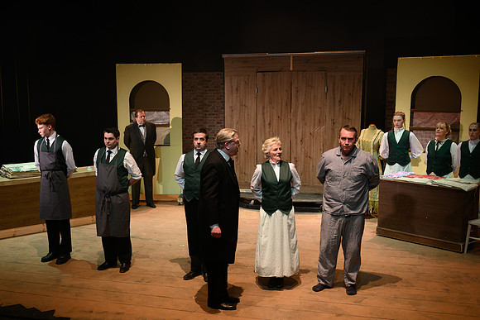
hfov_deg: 44.7
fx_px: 579
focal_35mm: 43
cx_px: 185
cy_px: 178
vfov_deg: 30.9
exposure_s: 1/100
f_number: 3.2
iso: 640
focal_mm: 34
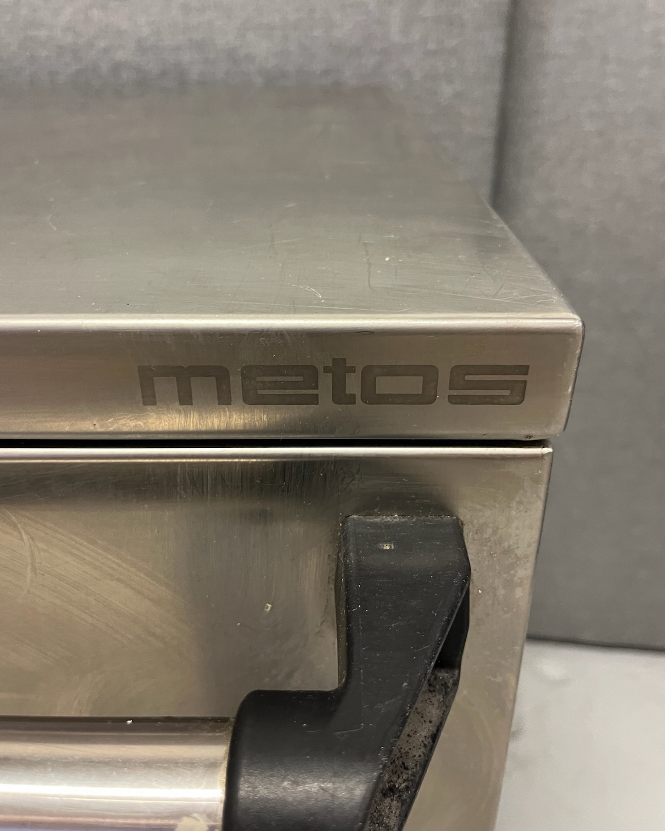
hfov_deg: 51.5
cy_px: 376
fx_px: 689
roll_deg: +2.7
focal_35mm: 28
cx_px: 327
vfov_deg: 62.1
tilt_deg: -26.6
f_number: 1.6
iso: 250
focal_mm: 5.1
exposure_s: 1/50
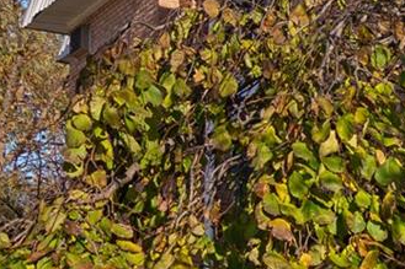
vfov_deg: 7.3
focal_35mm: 187
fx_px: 2103
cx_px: 1051
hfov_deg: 9.5
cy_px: 225
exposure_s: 1/1000
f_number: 9
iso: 320
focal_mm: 30
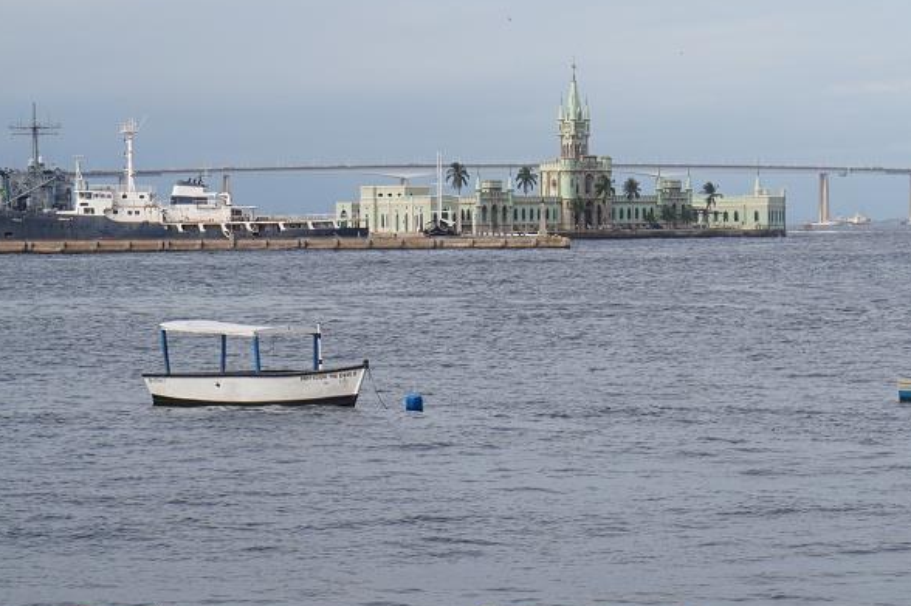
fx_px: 3489
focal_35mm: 138
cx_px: 705
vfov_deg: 9.9
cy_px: 217
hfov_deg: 14.8
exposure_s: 1/100
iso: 100
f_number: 14
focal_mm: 50
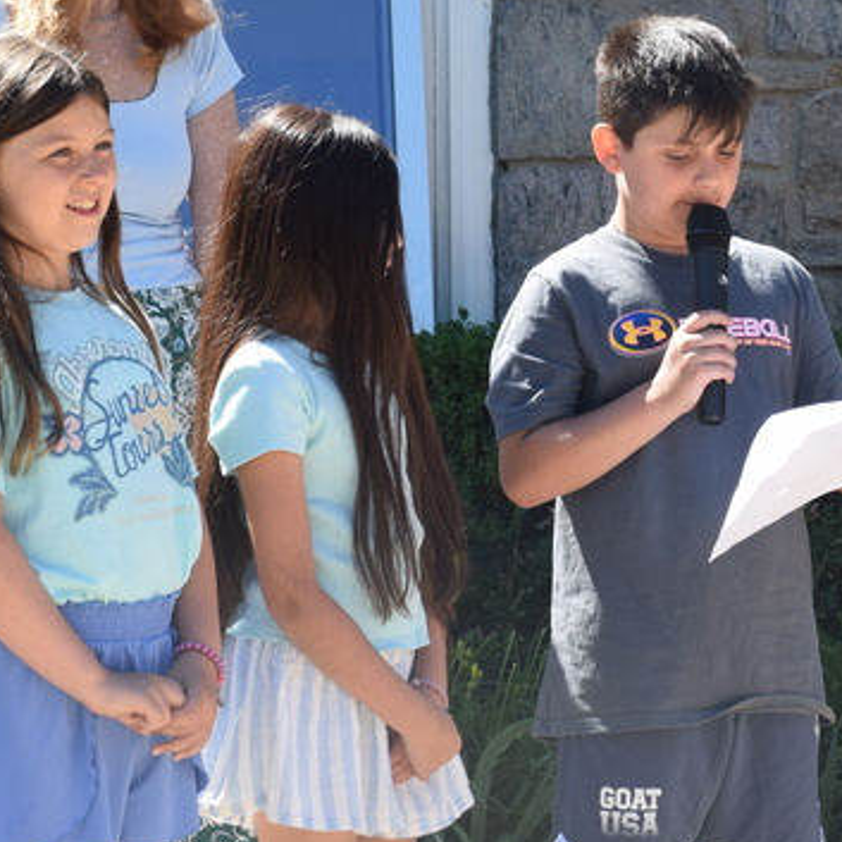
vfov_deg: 8.4
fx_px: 5697
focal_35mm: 207
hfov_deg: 8.4
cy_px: 66
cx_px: 582
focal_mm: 56
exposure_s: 1/250
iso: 280
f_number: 8
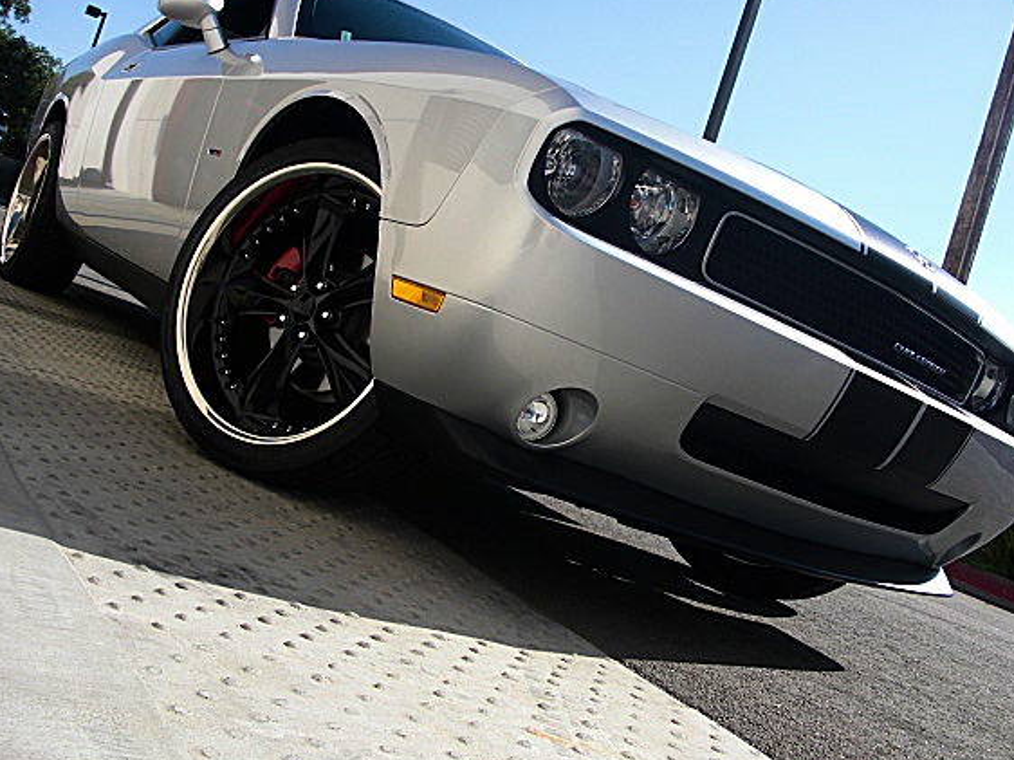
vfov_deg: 35.1
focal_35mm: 41
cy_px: 363
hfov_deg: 45.8
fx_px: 1200
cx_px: 534
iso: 50
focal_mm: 6.3
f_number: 2.8
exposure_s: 1/800
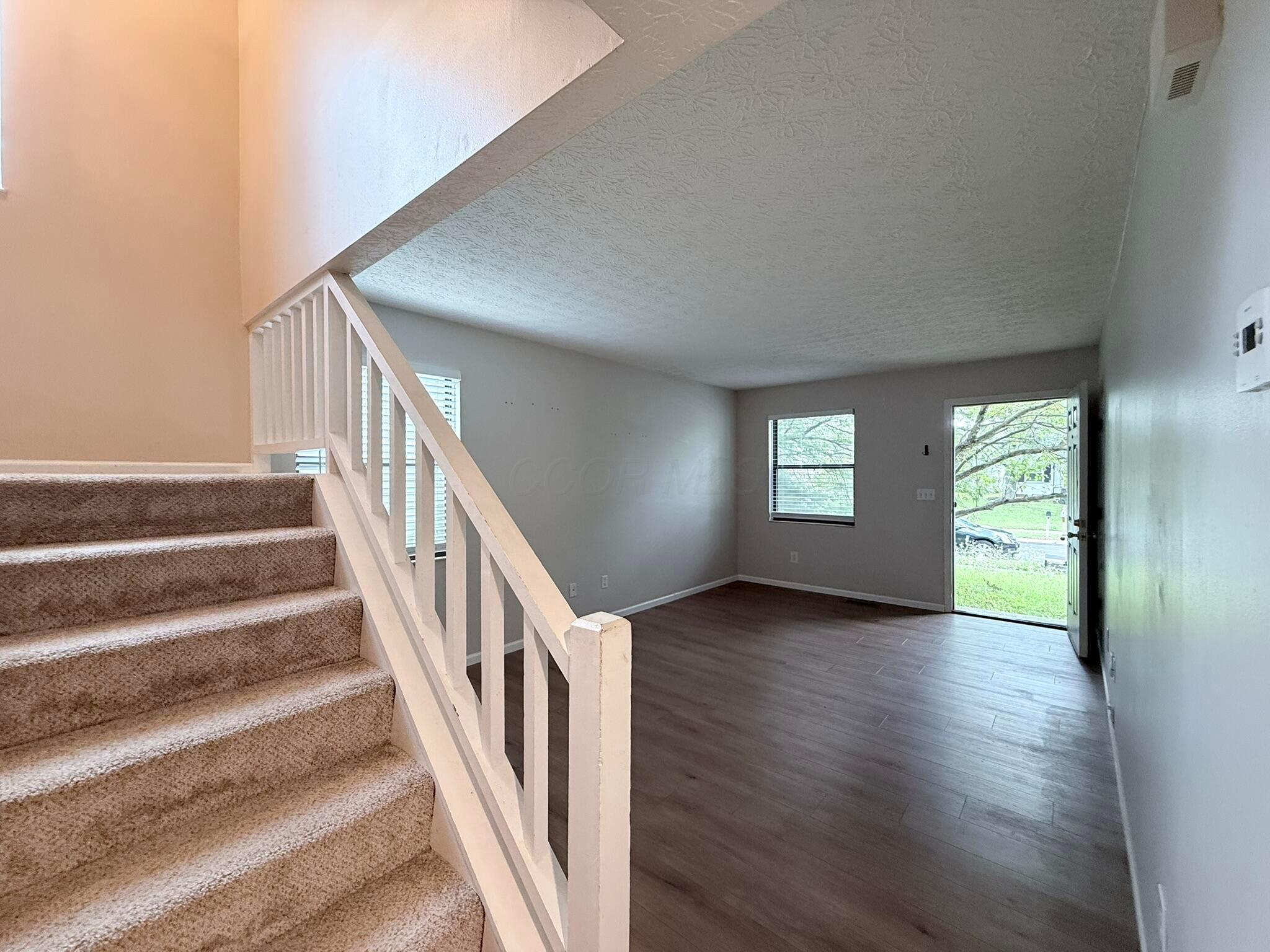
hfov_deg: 102.1
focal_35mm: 14
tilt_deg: -0.1
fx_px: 514
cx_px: 635
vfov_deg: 85.7
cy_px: 476
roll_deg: +0.5
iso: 400
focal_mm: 2.22
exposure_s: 1/60
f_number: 2.2
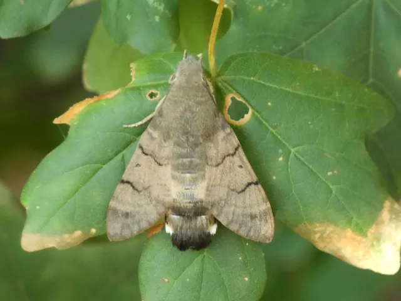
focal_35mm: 600
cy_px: 150
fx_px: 6951
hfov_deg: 3.3
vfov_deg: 2.5
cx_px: 200
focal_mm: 107.6
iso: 640
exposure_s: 1/100
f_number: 5.6
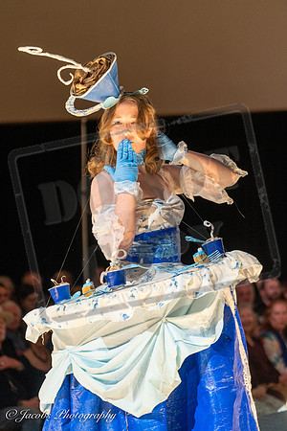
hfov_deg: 11.1
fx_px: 1471
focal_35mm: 123
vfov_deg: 16.7
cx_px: 144
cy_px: 216
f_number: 4
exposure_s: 1/200
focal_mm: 123
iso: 2000
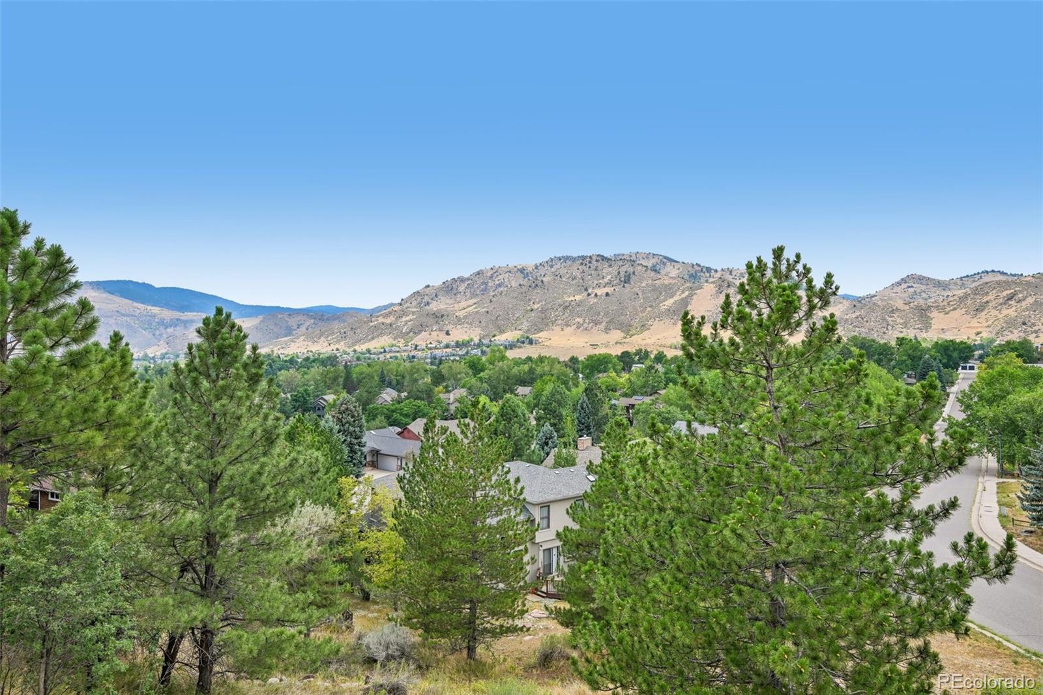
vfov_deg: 59.5
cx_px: 522
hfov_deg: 81.2
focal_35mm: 21
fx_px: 608
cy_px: 348
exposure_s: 1/60
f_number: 10
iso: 64
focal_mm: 21
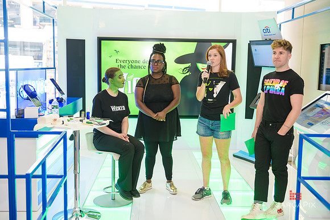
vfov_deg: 33.4
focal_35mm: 40
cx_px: 165
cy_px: 110
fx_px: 367
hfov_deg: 48.4
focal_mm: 40
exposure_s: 1/125
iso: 400
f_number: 3.2
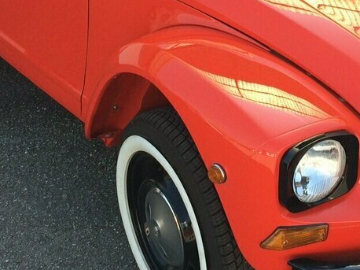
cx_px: 259
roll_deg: +0.9
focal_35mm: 76
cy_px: 47
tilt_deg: -20.2
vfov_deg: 19.1
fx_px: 790
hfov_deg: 25.4
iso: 32
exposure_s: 1/684
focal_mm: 4.15
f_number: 2.2
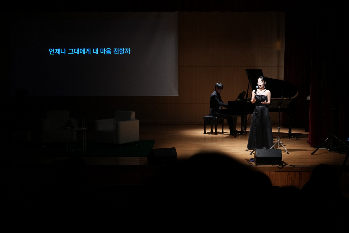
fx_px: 494
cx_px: 174
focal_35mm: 51
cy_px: 116
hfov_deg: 38.9
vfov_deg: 26.5
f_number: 4
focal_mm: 51
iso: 2000
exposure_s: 1/160
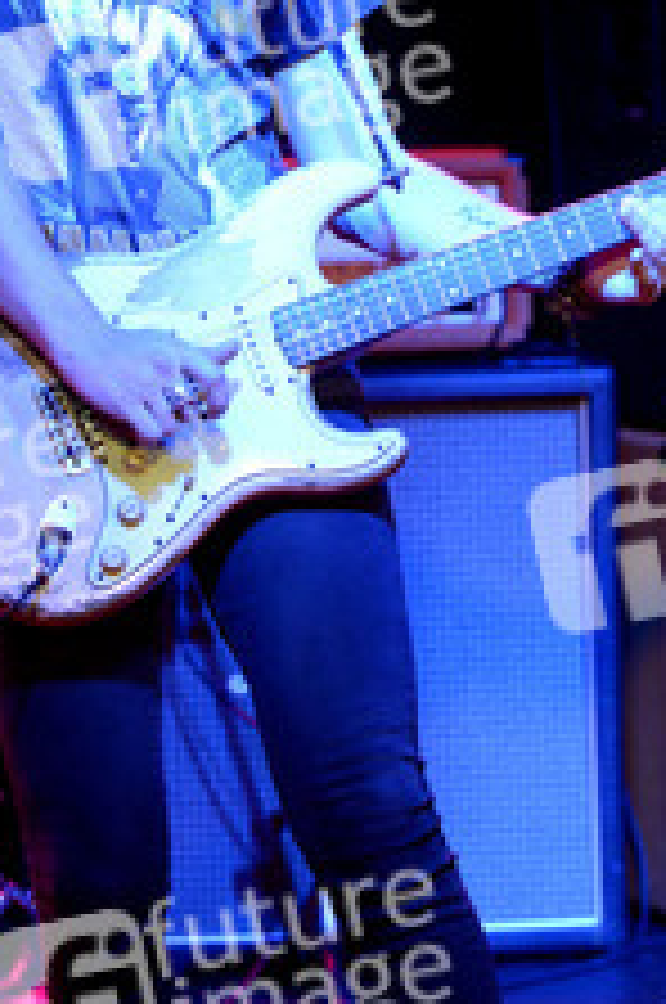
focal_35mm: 147
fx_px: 4092
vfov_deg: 13.9
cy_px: 302
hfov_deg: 9.3
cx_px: 351
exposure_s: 1/320
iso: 6400
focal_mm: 82
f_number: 3.2
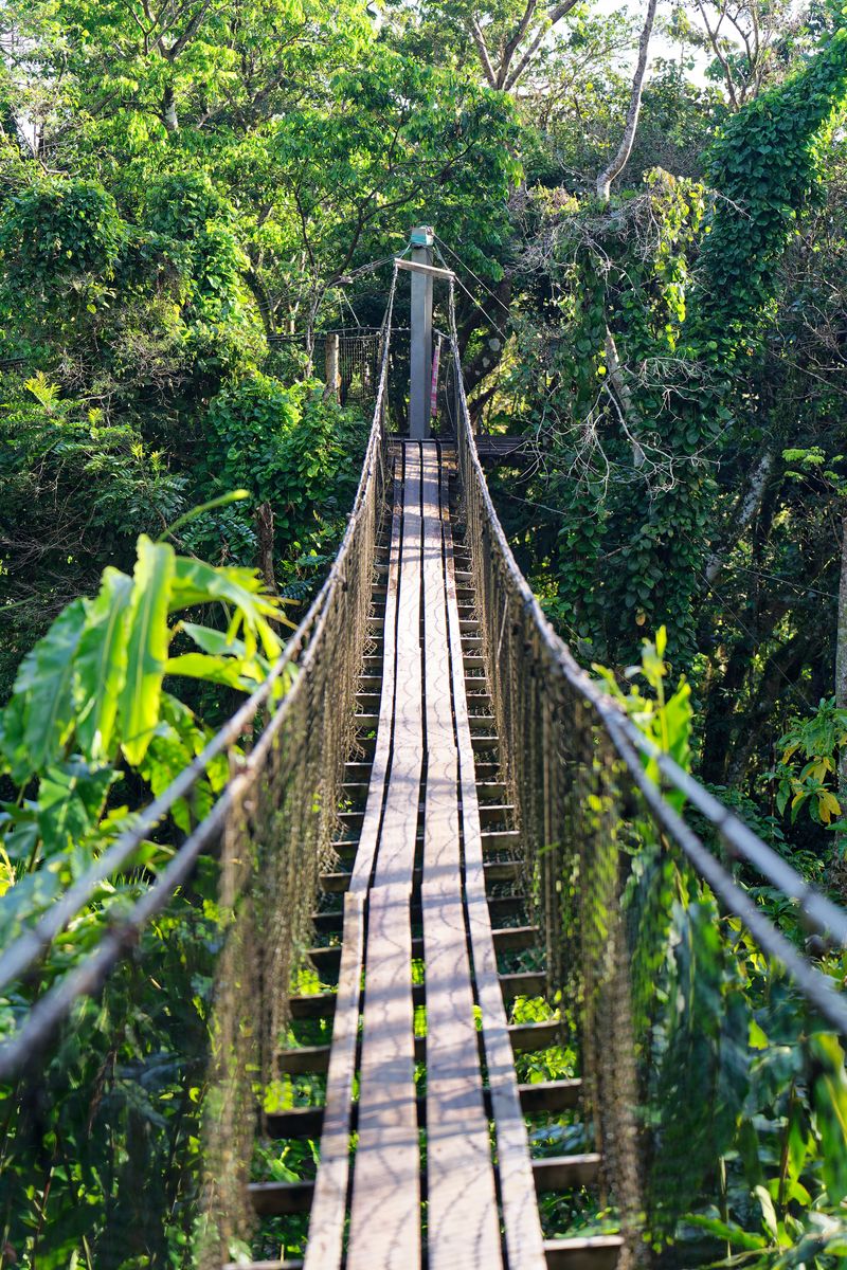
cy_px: 635
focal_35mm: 70
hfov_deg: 19.5
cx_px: 424
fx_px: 2470
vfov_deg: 28.8
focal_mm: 70
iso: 160
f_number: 2.8
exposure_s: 1/125
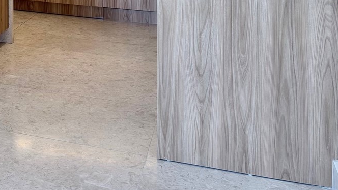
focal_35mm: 63
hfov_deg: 29.3
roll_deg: +0.3
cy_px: -112
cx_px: -55
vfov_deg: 16.9
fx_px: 565
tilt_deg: -1.3
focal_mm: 6.93
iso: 64
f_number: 1.8
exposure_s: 1/183
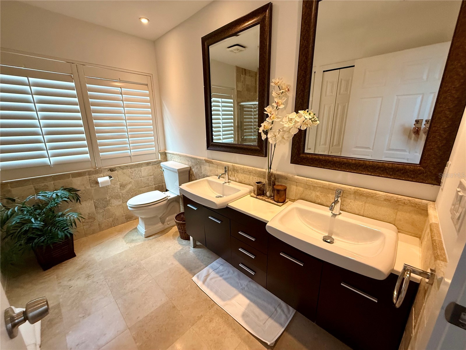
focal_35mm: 14
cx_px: 233
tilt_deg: -15.5
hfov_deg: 102.1
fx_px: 188
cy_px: 175
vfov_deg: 85.7
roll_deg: +0.5
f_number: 2.2
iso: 200
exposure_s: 1/120
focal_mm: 2.22
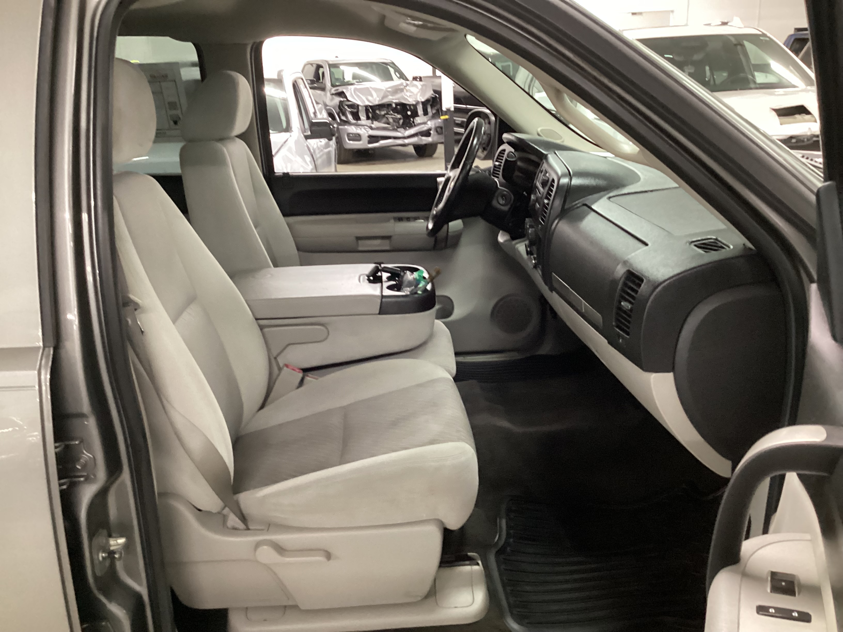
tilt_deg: -18.3
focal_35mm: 31
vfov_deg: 45.4
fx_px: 755
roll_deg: +2.6
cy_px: 316
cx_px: 422
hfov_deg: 58.4
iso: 400
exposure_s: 1/25
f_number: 2.4
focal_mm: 3.3
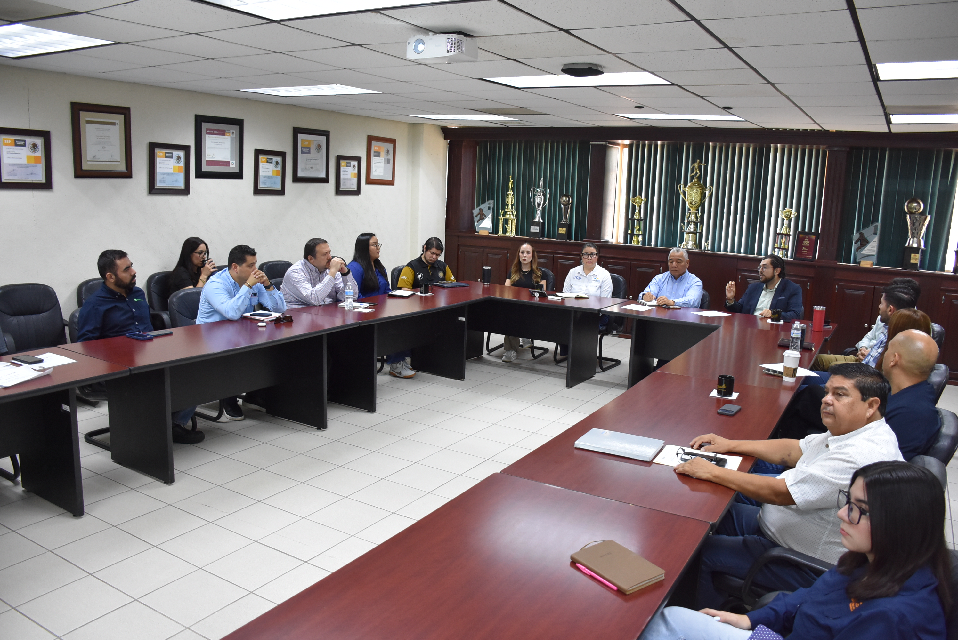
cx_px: 479
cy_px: 320
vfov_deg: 48.0
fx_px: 719
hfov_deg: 67.3
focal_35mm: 27
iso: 1400
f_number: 4
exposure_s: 1/60
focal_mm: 18
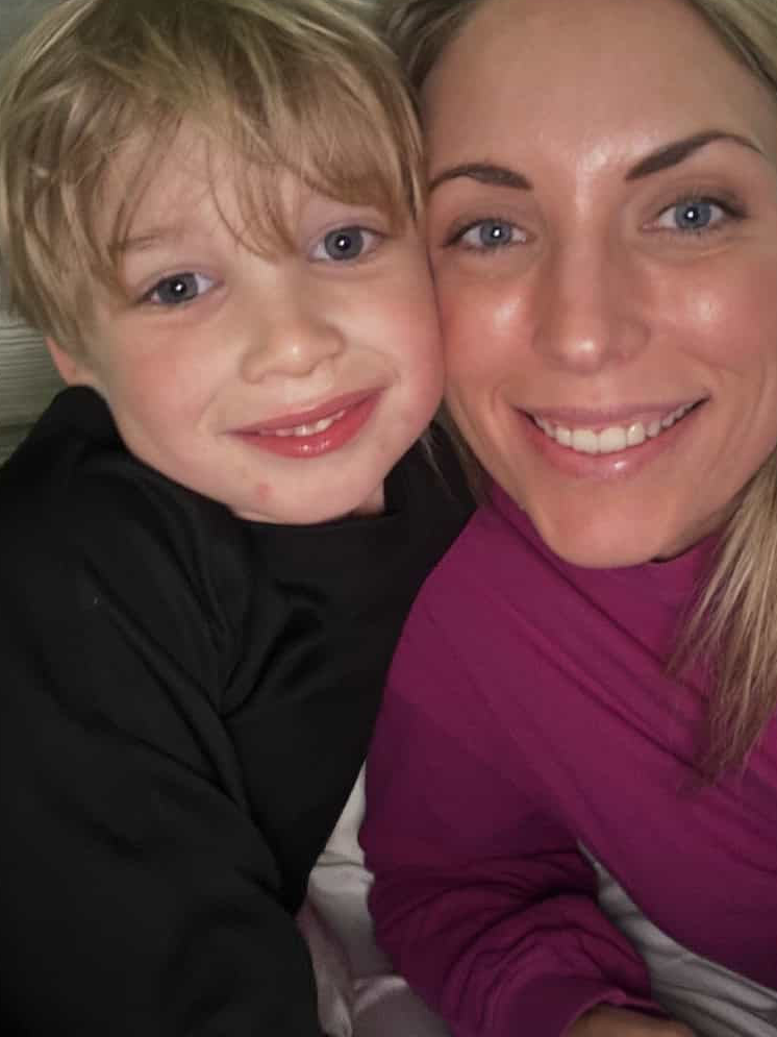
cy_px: 403
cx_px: 434
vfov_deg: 49.8
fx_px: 1108
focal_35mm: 37
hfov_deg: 38.6
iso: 800
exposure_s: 1/8
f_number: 1.9
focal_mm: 2.7
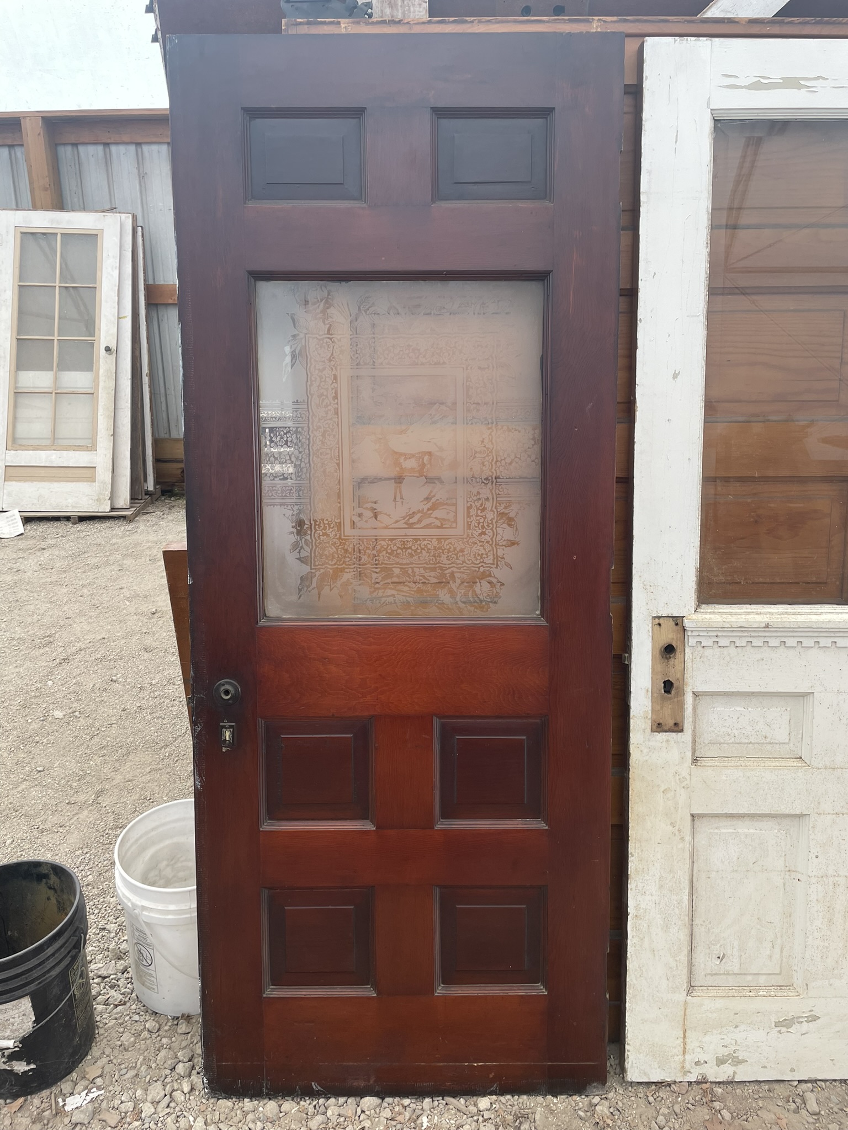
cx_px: 424
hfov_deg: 53.1
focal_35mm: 26
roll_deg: +0.9
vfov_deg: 67.3
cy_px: 565
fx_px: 849
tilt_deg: -18.3
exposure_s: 1/166
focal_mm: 4.2
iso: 32
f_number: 1.6
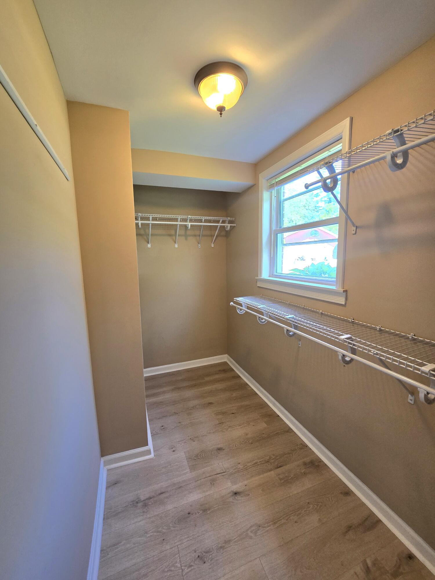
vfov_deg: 106.2
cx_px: 218
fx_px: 218
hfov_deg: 89.9
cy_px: 290
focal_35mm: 13
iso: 125
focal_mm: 2.2
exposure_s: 1/60.2
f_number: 2.2
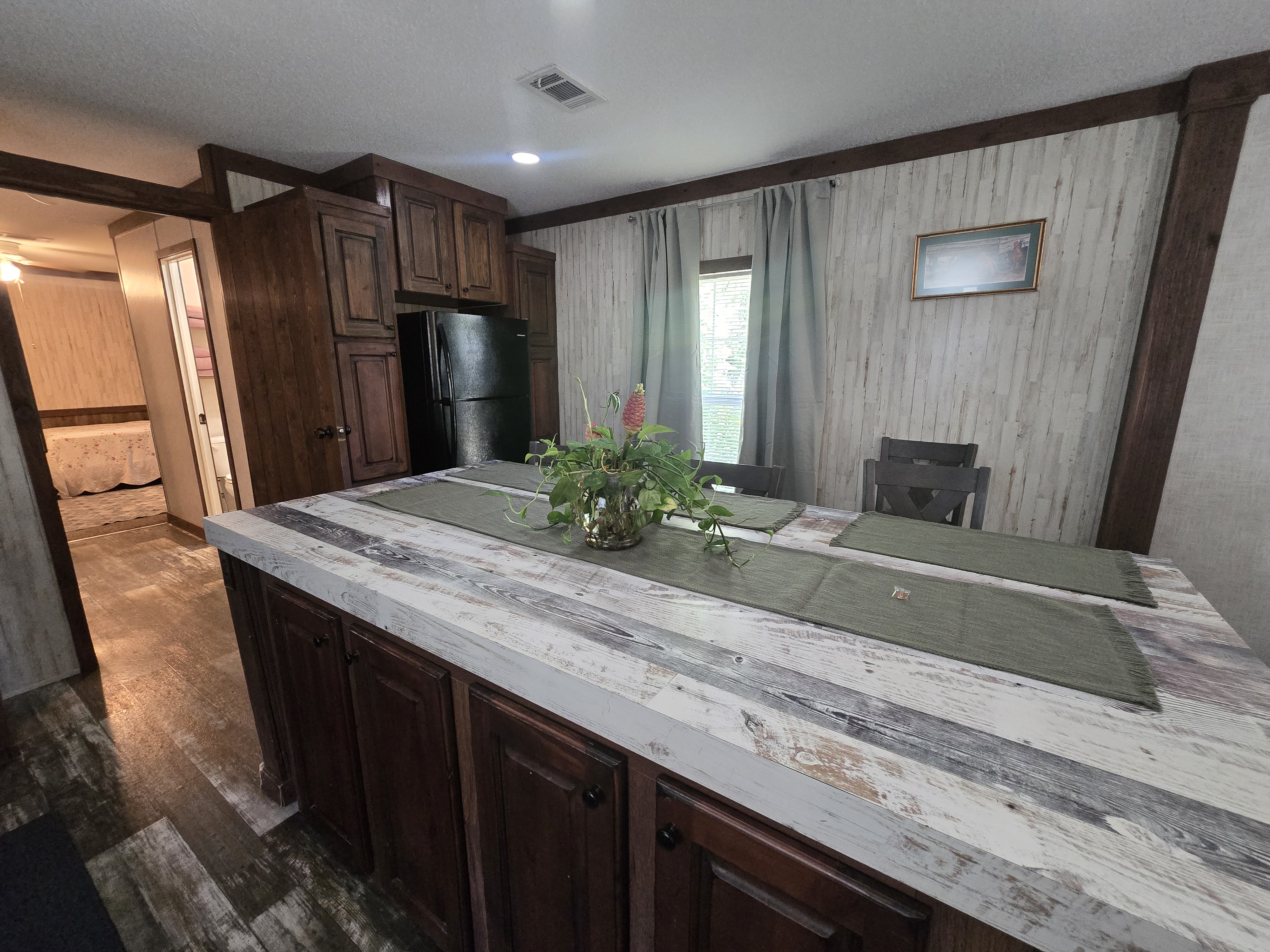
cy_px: 476
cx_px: 635
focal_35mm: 13
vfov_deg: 89.9
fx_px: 477
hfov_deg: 106.2
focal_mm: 2.2
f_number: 2.2
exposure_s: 1/60
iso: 640
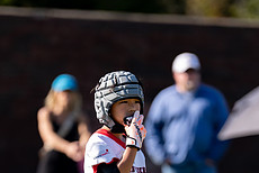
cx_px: 140
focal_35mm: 678
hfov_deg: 3.0
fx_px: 4884
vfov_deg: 2.0
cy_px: 214
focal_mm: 200
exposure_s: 1/1600
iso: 100
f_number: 2.8
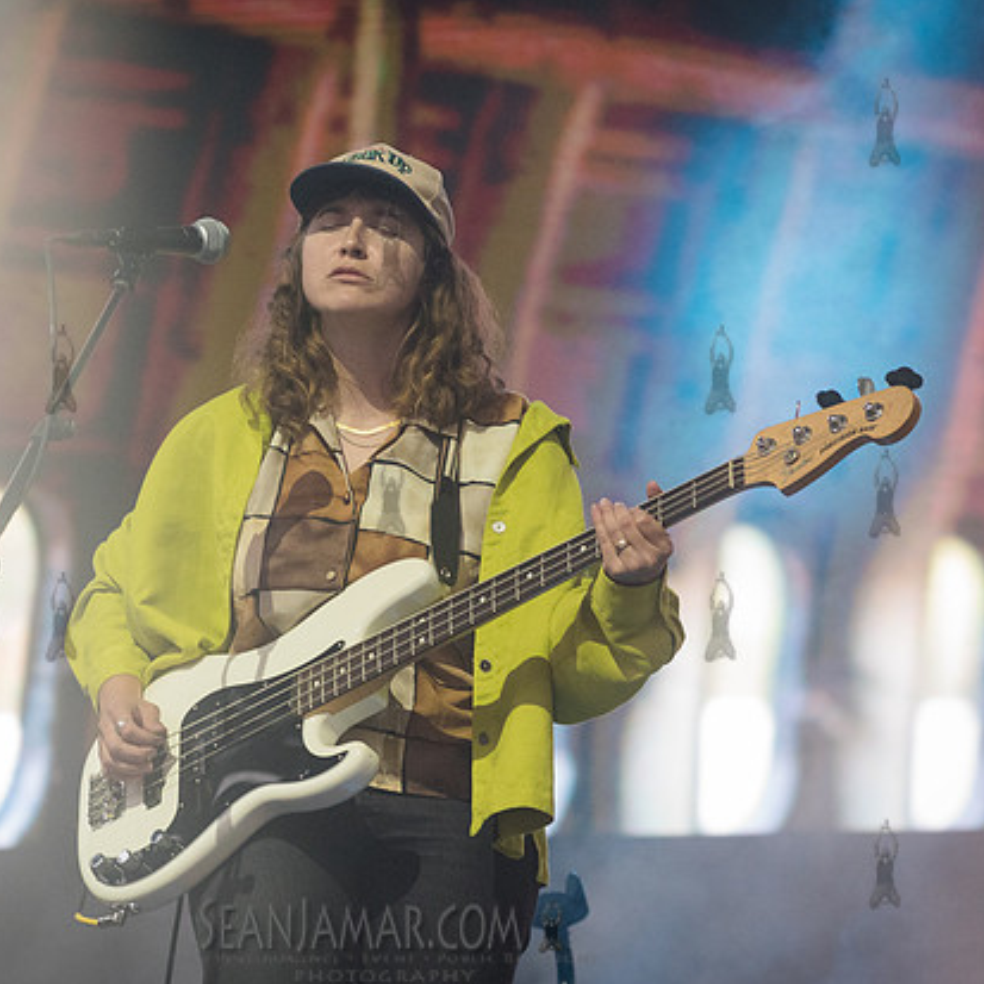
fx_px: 6239
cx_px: 334
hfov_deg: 9.0
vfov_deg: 9.0
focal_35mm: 194
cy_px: 500
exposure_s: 1/400
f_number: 4.5
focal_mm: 125
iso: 3200
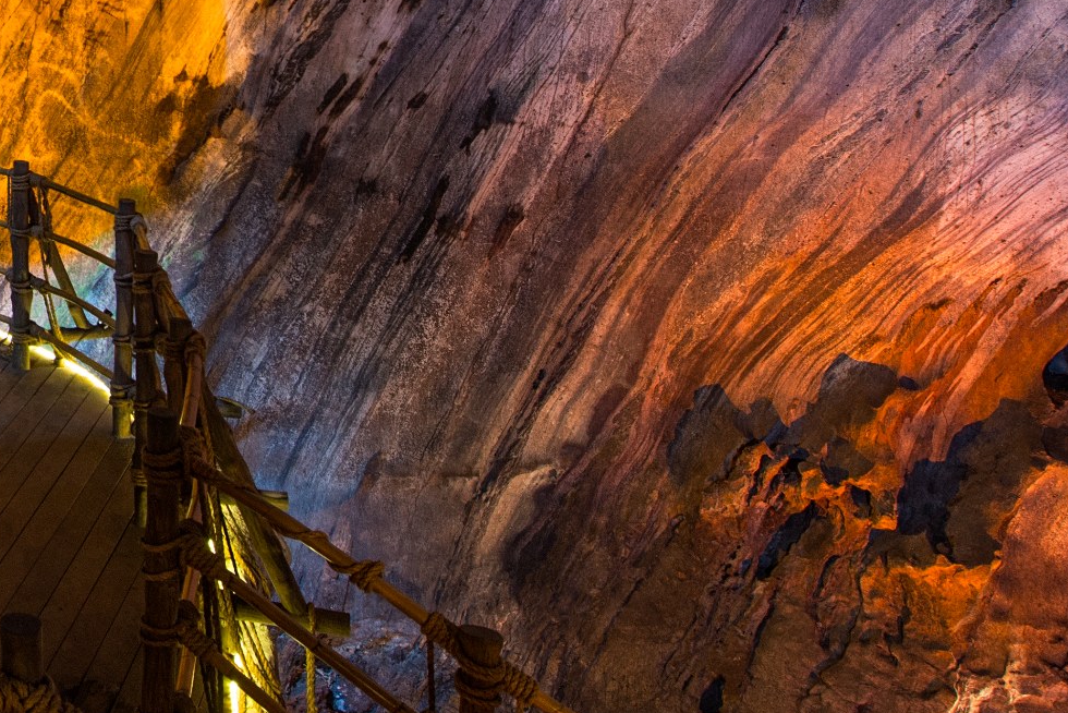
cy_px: -113
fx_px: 1484
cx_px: -481
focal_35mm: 50
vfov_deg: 24.7
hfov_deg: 28.3
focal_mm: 14
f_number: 9.5
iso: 400
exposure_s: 8
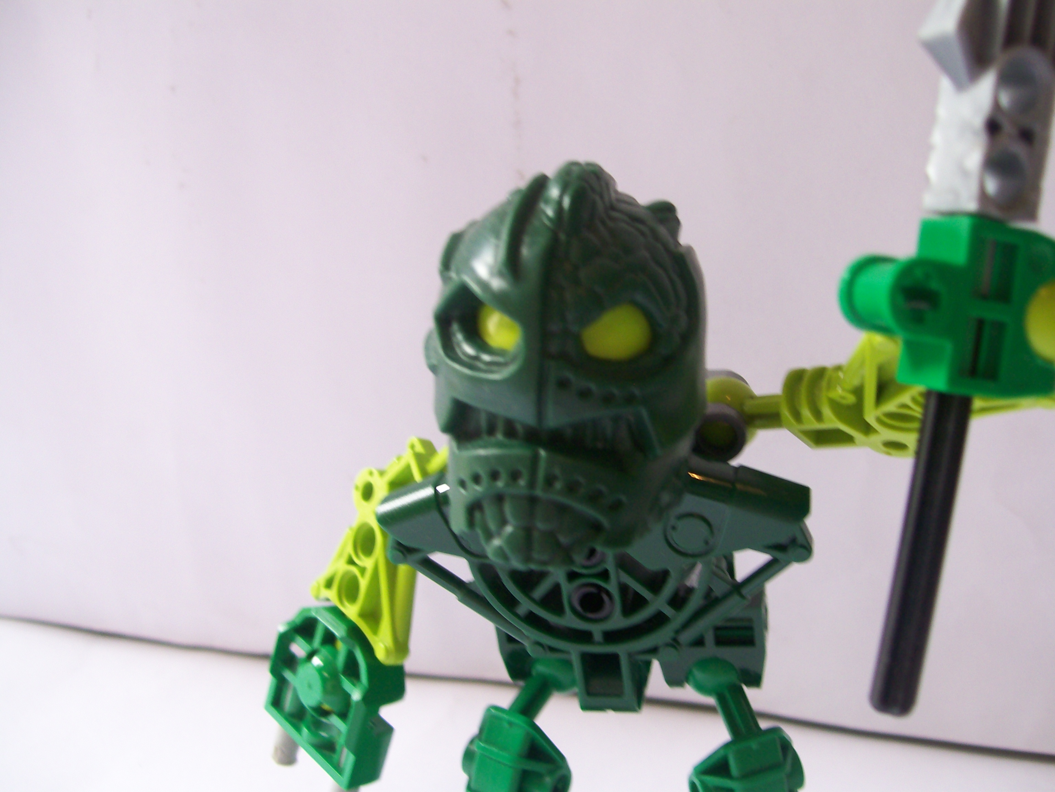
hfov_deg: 51.4
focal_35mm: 36
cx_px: 528
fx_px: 1097
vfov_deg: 39.7
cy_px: 396
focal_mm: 6
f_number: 2.7
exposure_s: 1/32.2
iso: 80
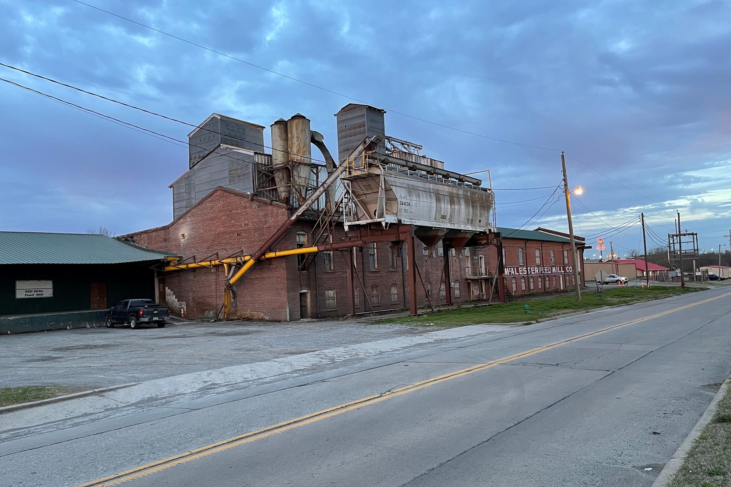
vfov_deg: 46.4
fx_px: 569
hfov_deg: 65.5
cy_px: 250
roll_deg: +3.3
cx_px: 357
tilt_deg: +1.8
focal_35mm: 28
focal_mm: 5.1
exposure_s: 1/60
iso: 100
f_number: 1.6
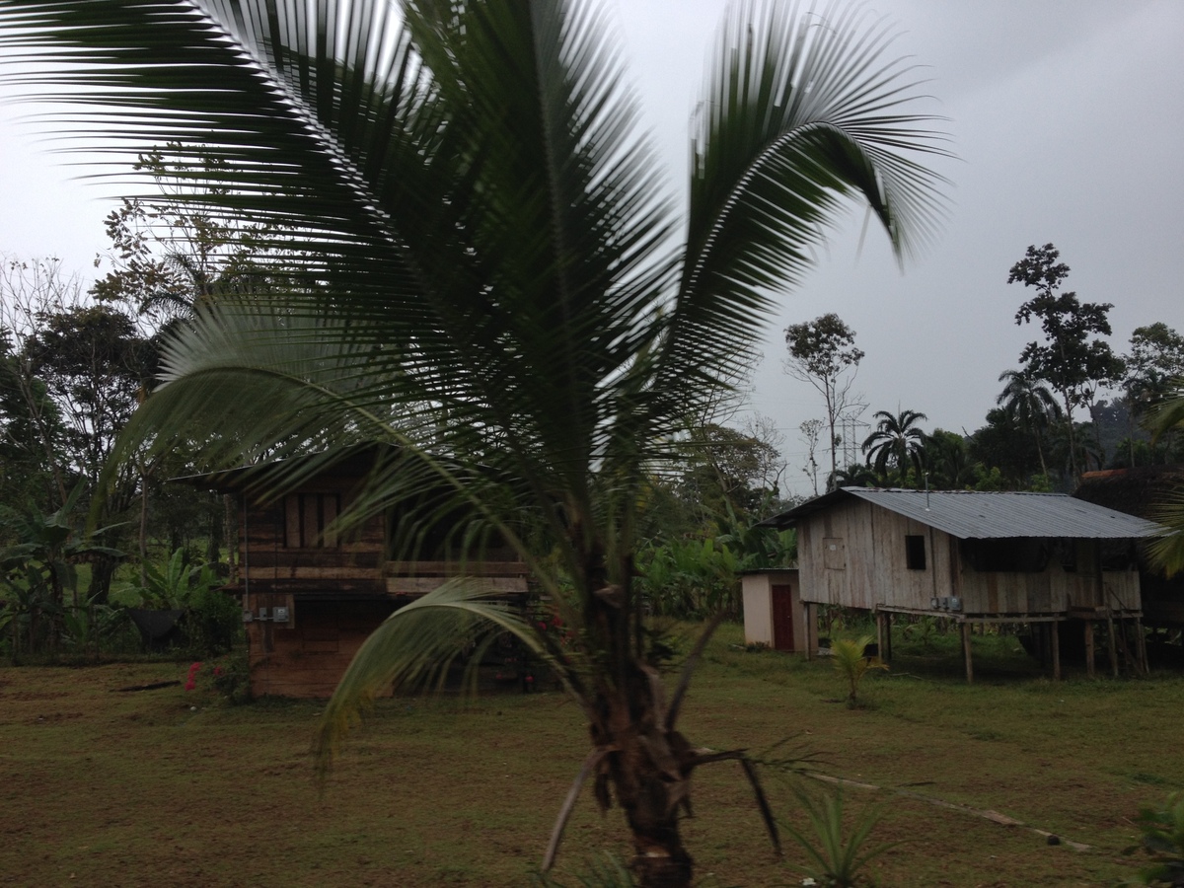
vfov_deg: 40.7
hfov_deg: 52.6
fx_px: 1197
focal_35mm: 35
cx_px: 592
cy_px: 444
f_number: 2.4
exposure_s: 1/642
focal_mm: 4.28
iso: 50
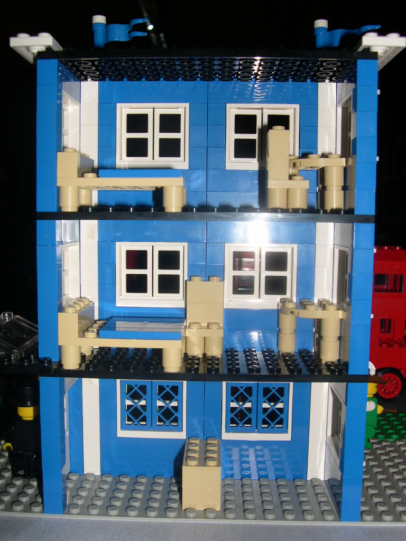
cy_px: 270
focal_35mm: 38
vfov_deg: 49.0
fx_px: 594
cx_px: 203
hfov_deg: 37.7
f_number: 7.6
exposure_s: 1/60
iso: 100
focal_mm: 8
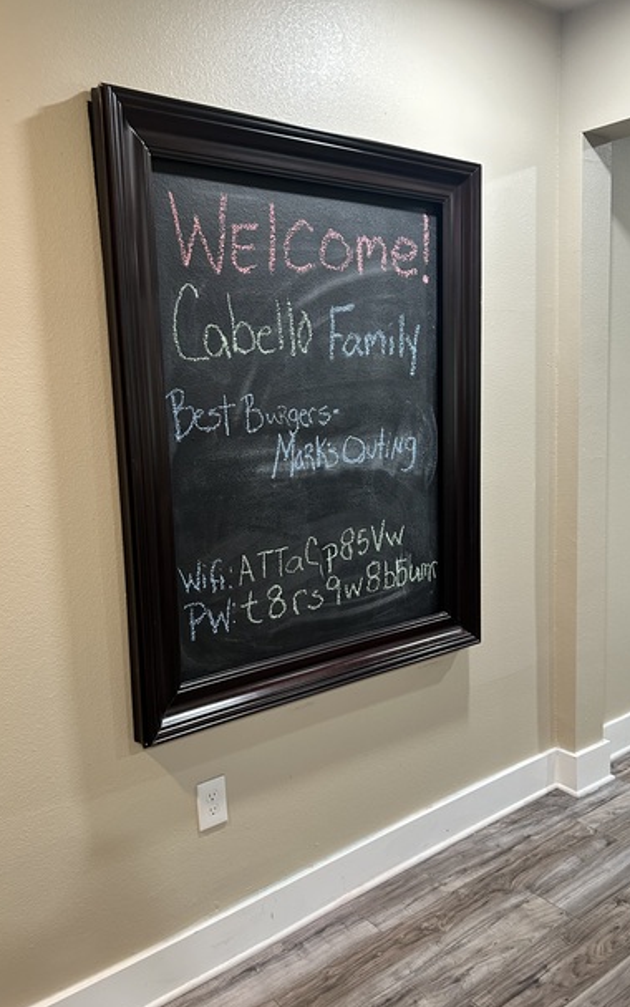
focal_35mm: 29
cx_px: 333
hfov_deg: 43.1
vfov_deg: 64.6
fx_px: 797
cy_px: 510
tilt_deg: -8.7
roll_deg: +0.6
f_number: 1.5
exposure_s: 1/60
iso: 160
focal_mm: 5.7
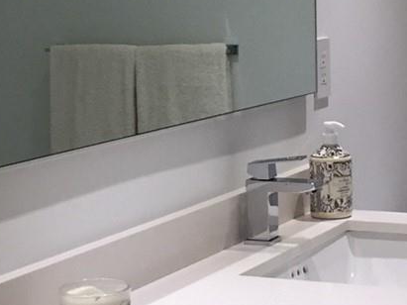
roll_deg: +1.8
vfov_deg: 13.0
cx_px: 270
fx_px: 1328
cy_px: 43
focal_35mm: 113
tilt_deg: -2.5
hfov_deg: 17.4
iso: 40
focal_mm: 4.15
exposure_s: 1/40
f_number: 2.2
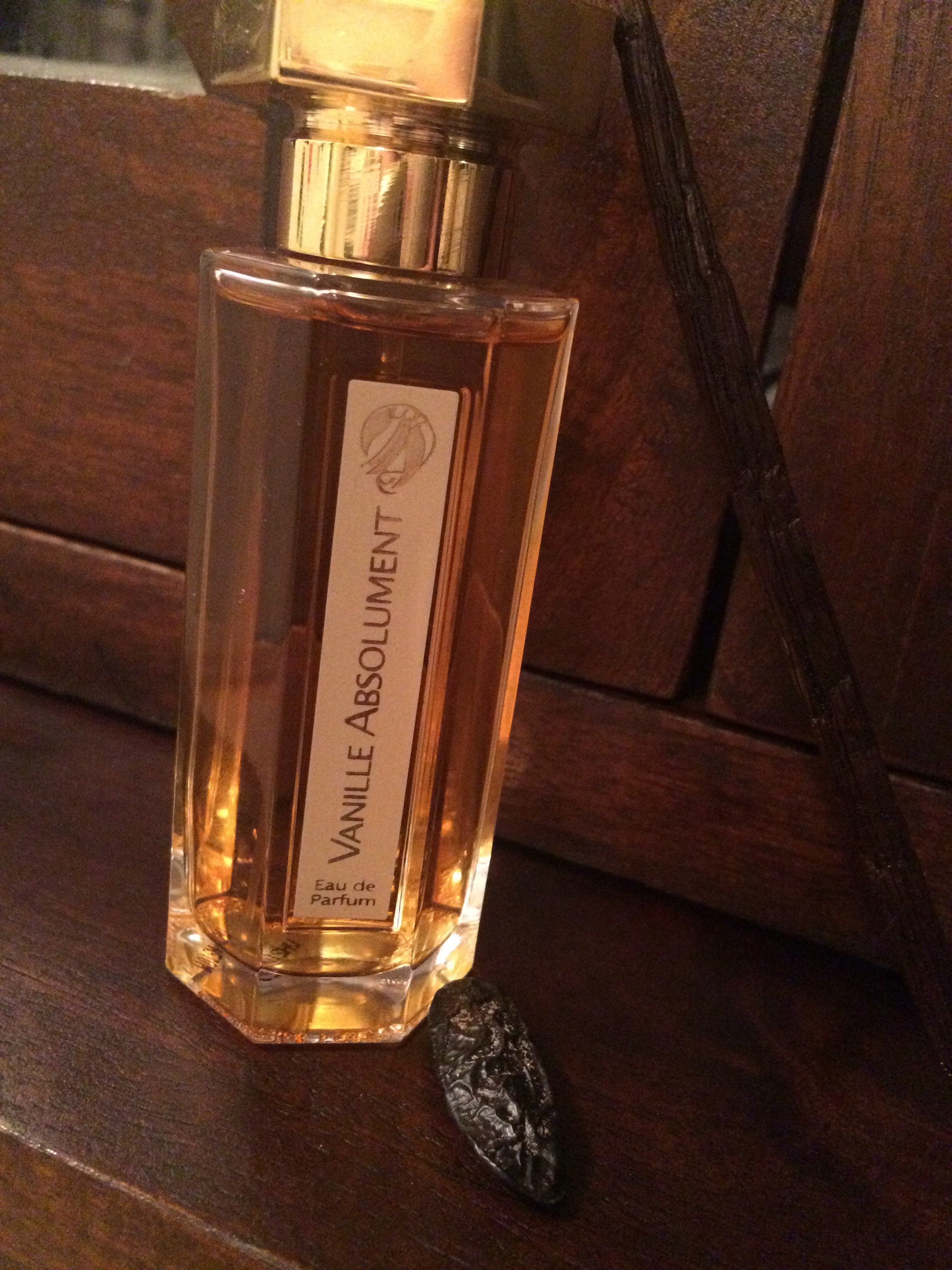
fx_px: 1063
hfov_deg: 48.2
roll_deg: -7.9
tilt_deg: -20.1
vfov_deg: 61.7
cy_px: 635
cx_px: 476
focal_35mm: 29
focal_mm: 4.15
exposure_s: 1/17
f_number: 2.2
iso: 800
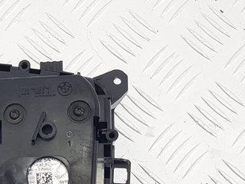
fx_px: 573
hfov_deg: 22.7
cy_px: 206
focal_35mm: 81
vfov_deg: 17.6
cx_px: -25
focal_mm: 4.2
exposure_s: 1/100
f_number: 1.7
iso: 80
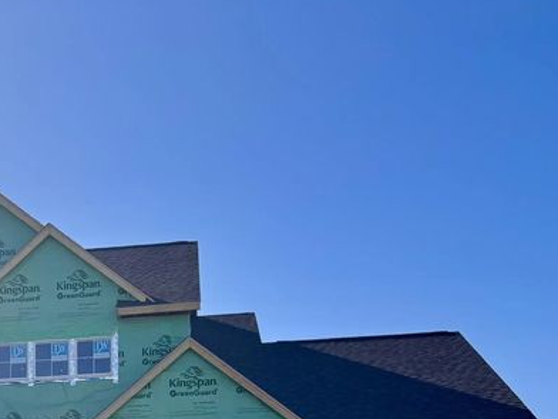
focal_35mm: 68
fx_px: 1096
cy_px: 537
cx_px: -51
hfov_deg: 26.4
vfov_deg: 19.9
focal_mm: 5.96
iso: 50
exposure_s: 1/5952
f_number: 1.6
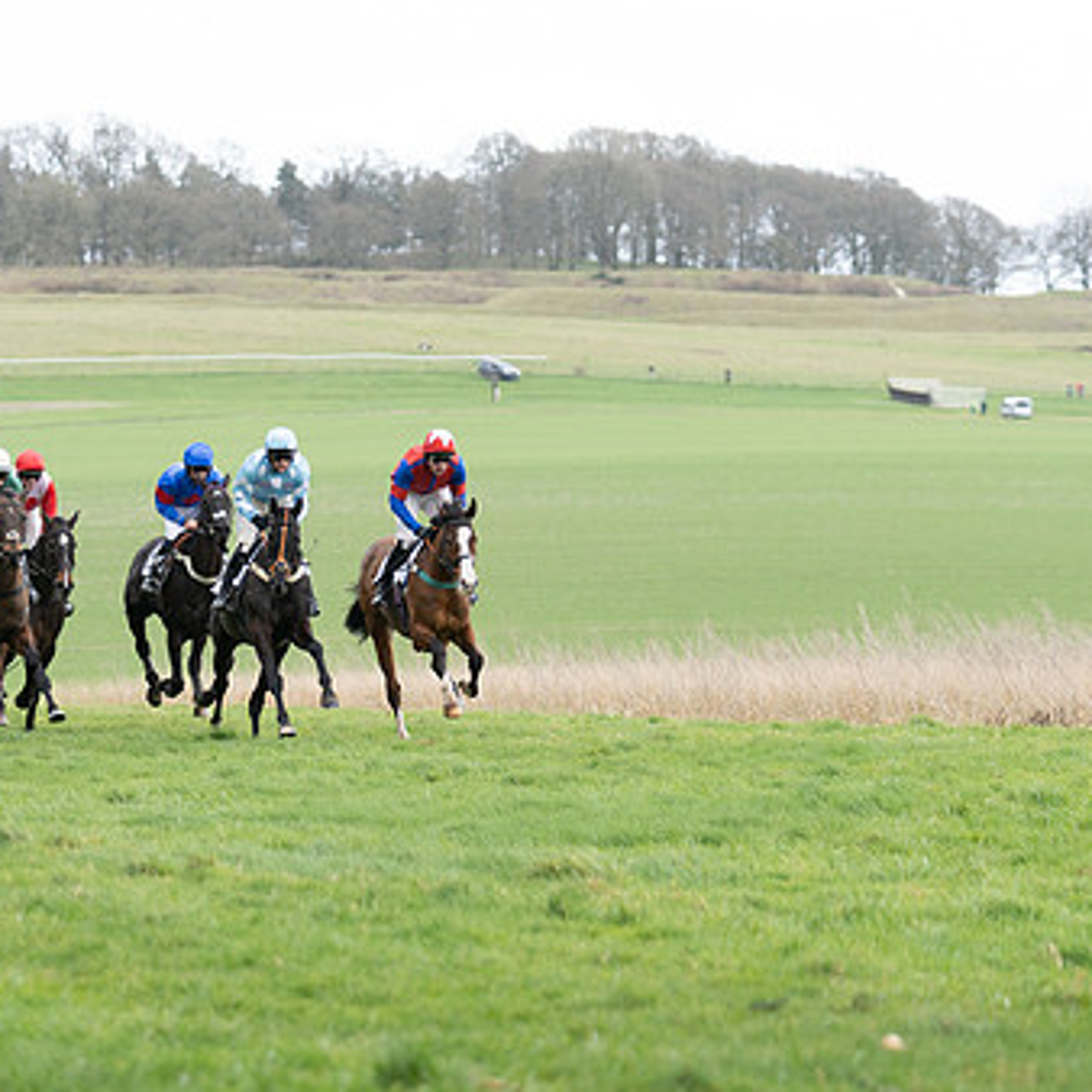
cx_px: 346
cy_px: 590
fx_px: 7495
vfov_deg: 8.3
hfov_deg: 8.3
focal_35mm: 210
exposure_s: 1/1000
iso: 500
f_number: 2.8
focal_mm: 96
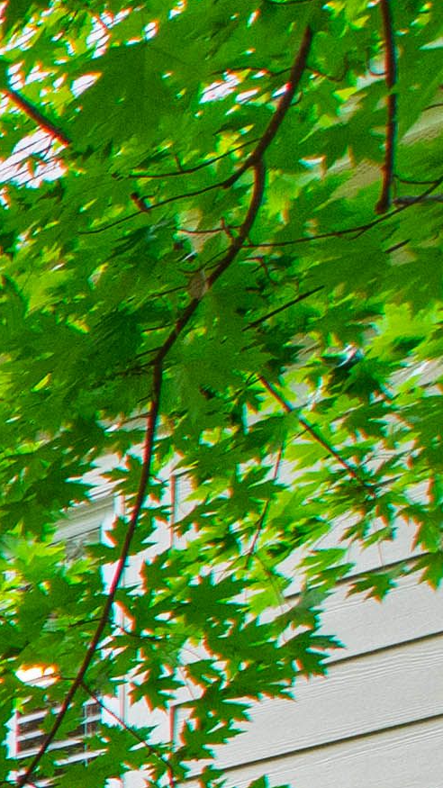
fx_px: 2089
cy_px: 1449
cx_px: -1819
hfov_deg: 6.2
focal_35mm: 100
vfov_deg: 17.2
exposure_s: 1/40
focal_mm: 10
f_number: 8
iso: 400
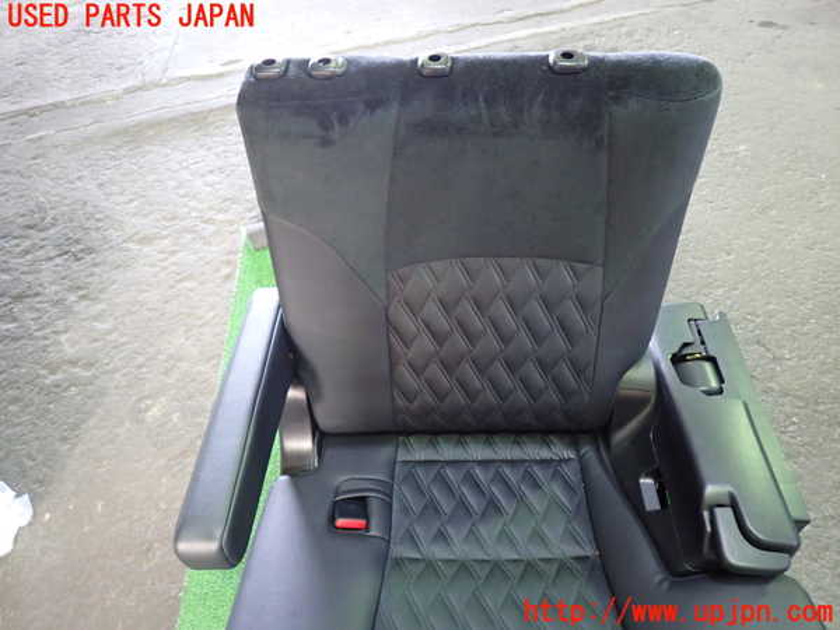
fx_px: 607
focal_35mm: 25
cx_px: 420
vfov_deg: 54.9
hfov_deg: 69.4
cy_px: 315
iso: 640
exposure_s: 1/30
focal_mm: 4.5
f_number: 2
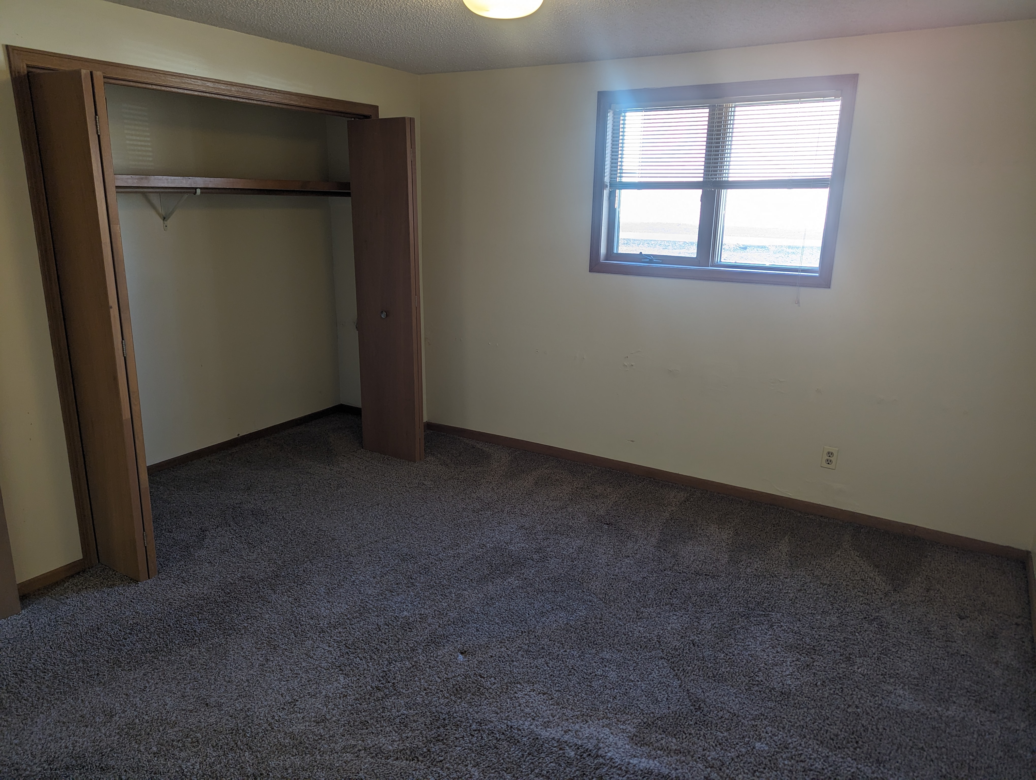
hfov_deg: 71.5
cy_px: 390
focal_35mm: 24
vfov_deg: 56.9
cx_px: 518
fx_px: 719
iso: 31
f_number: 1.85
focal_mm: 6.81
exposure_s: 1/24
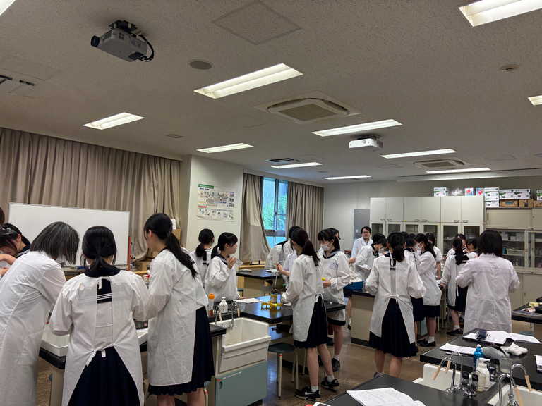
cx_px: 271
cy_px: 203
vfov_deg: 53.1
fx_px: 407
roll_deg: -2.4
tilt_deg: +3.6
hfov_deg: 67.3
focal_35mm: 26
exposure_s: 1/100
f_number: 1.6
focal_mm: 5.96
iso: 80
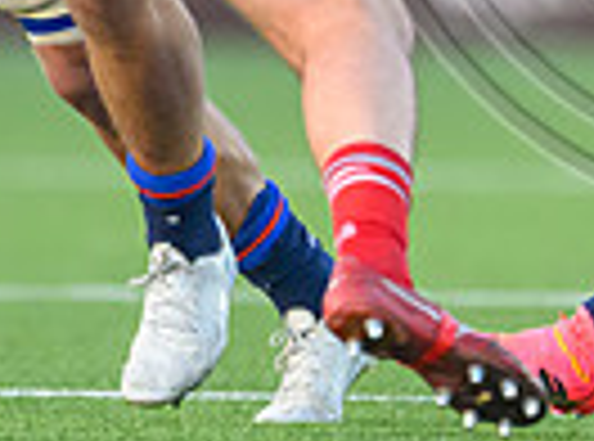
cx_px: 846
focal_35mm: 3015
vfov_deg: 0.5
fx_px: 51549
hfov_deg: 0.7
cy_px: -151
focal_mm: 560
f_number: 4
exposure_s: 1/1600
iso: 3200
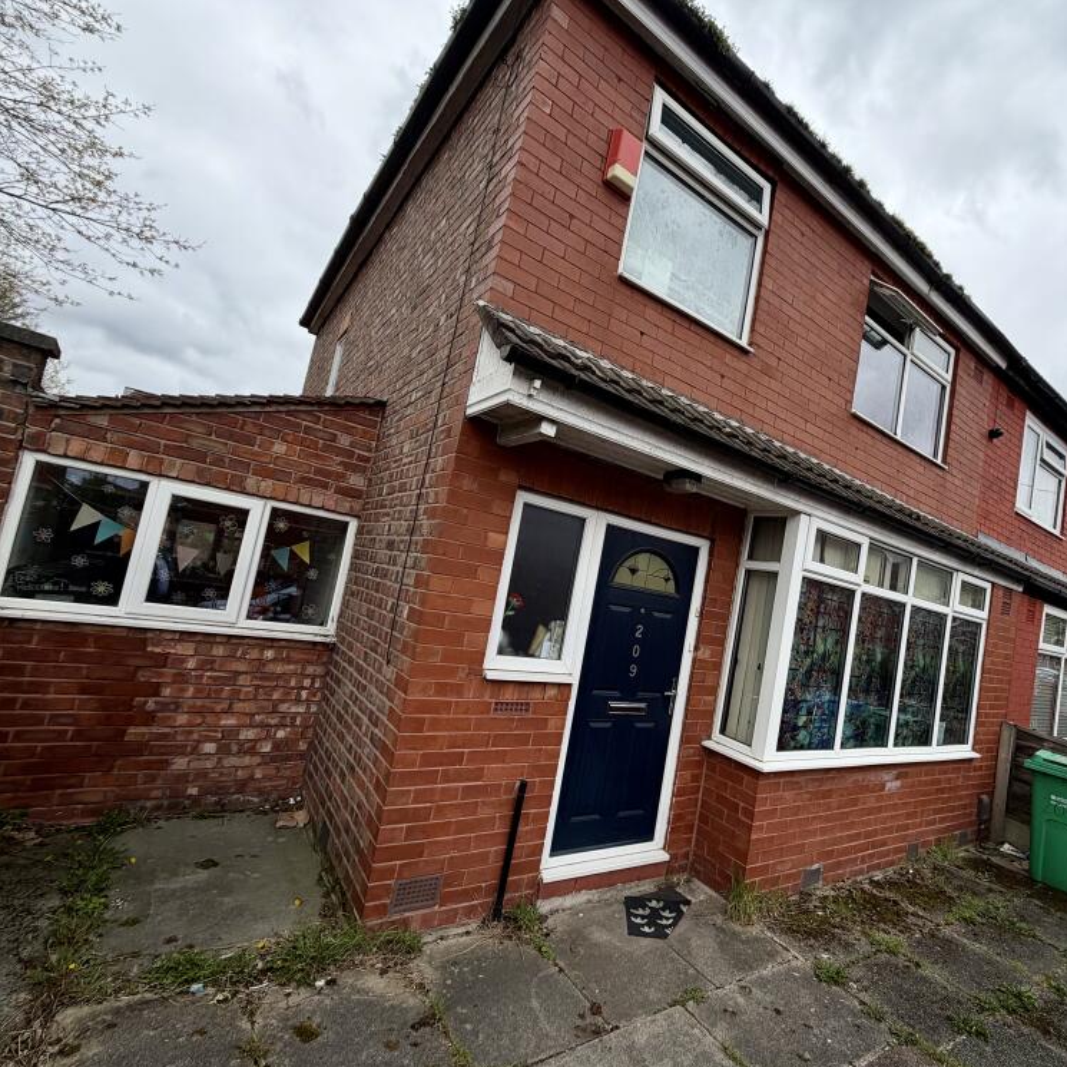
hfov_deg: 82.5
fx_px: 593
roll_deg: -8.6
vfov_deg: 84.0
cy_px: 547
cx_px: 663
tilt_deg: +5.0
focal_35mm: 17
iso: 40
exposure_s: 1/770
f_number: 2.2
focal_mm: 2.22
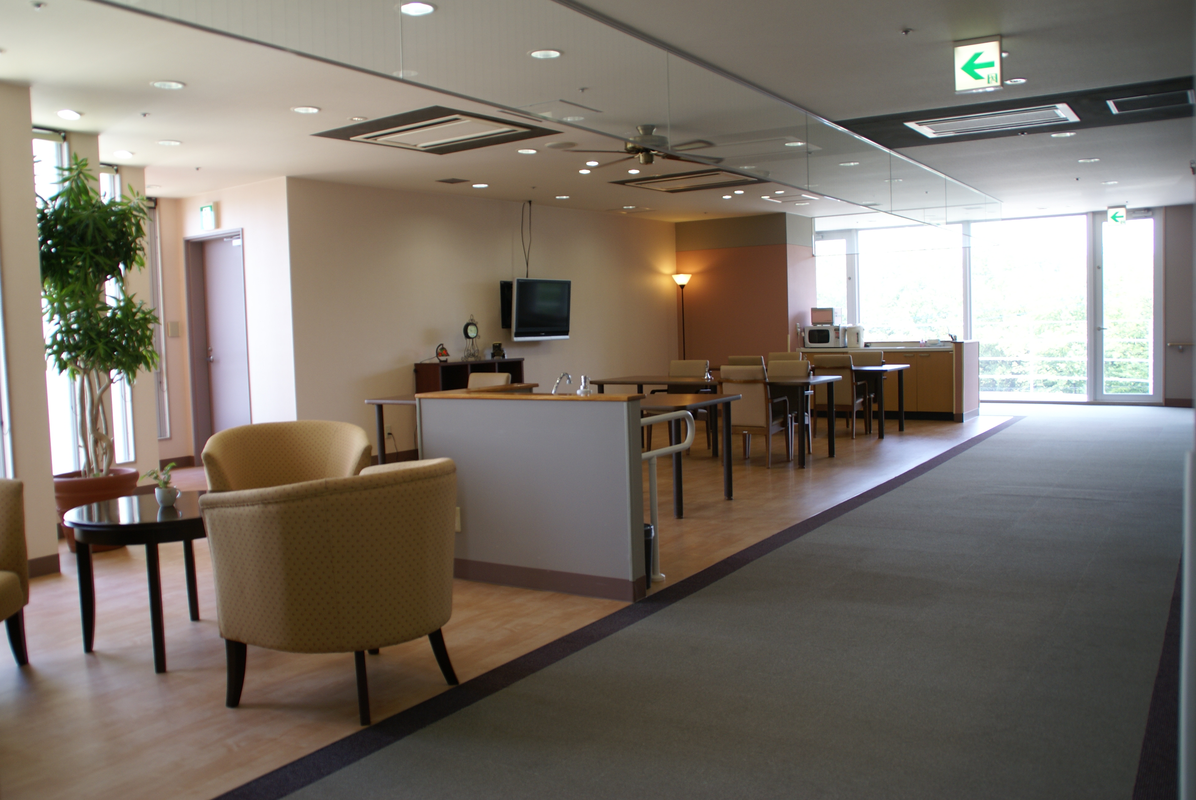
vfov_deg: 43.7
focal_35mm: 30
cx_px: 598
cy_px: 400
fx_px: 998
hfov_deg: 61.9
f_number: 4.5
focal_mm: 20
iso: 100
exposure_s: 1/40
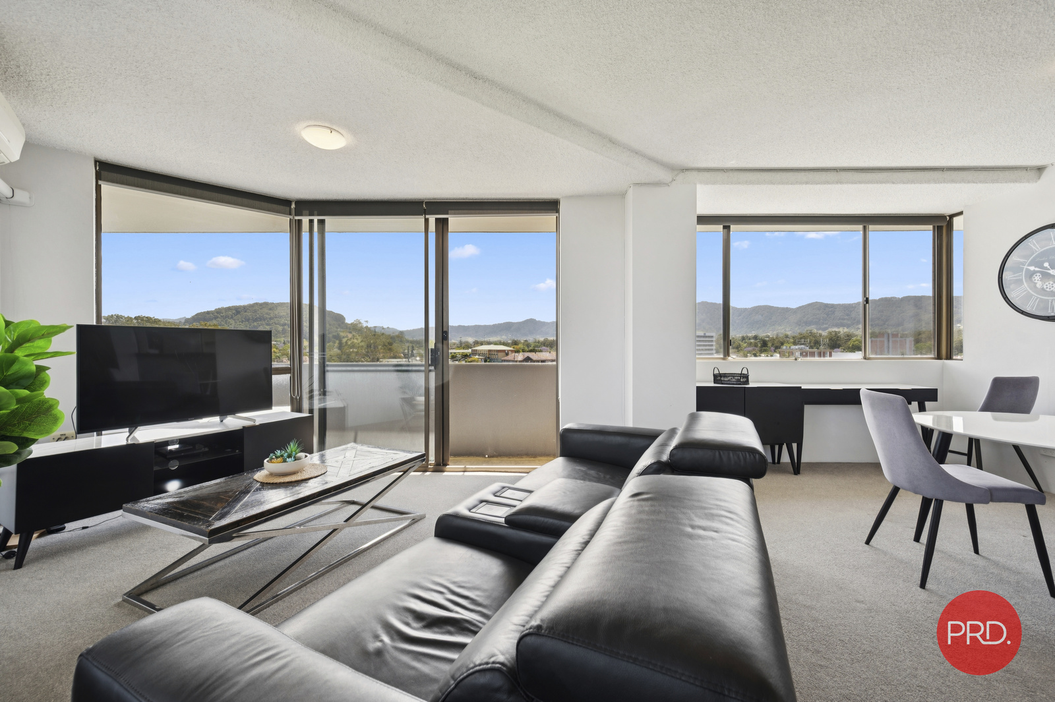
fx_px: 410
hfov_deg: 104.3
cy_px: 351
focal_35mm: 14
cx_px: 528
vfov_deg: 81.1
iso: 200
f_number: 7.1
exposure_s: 1/160
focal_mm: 14
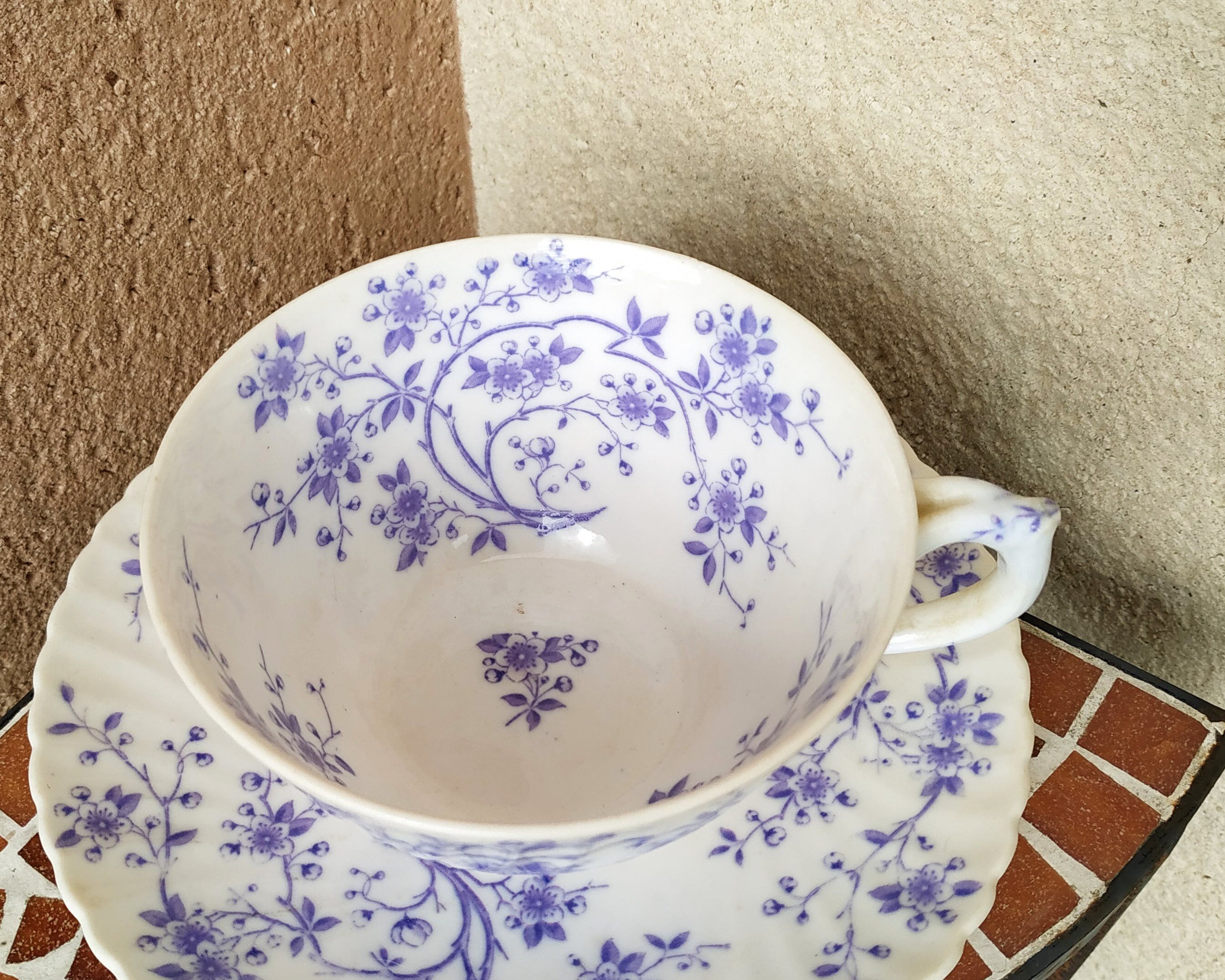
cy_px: 566
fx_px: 1269
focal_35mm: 35
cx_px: 533
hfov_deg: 51.4
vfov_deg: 42.1
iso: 100
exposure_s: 1/750
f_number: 1.9
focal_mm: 3.94
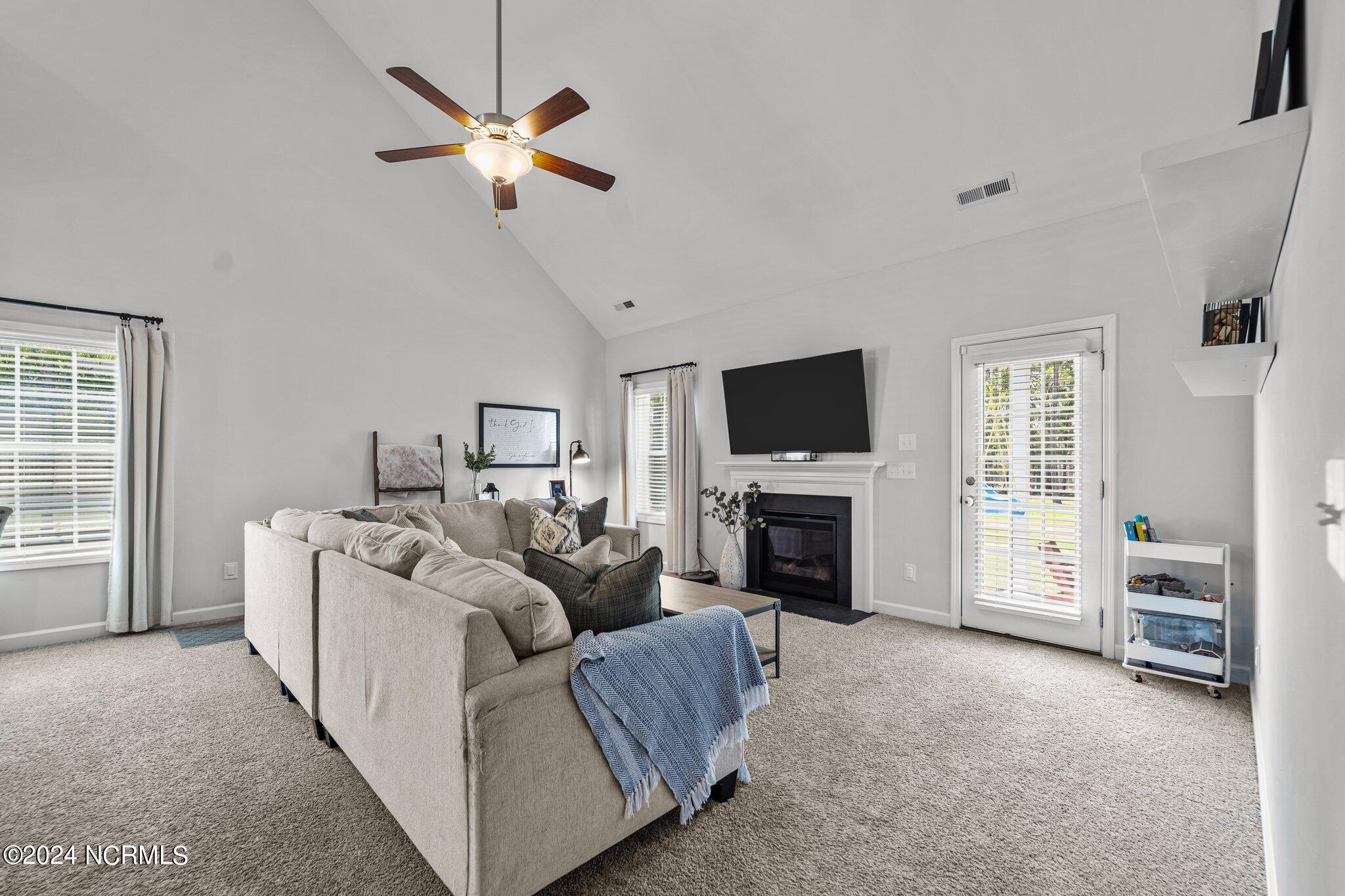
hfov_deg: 104.3
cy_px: 448
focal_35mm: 14
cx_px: 672
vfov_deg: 81.2
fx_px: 523
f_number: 5.6
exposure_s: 1/2.5
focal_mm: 14
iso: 400
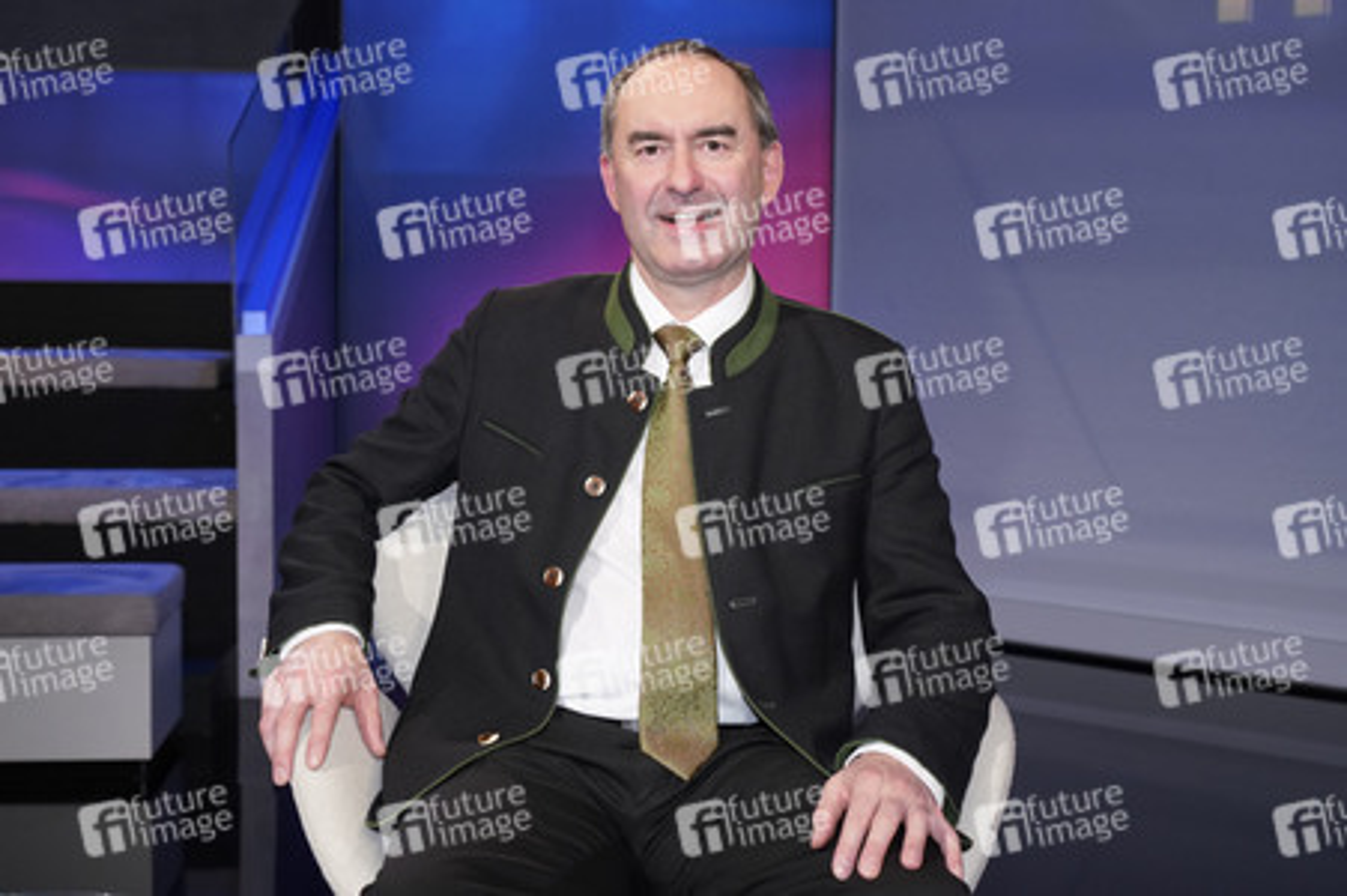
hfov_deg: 46.4
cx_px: 674
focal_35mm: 42
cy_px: 448
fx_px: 1570
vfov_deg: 31.8
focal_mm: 42
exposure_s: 1/160
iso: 2000
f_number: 5
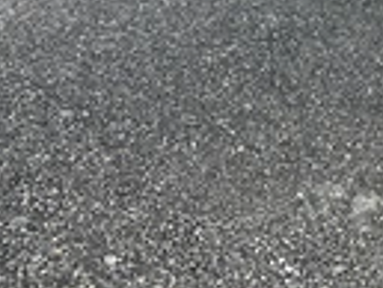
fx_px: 997
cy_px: -148
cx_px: 442
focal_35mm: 90
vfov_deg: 15.2
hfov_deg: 20.5
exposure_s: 1/403
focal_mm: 3
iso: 25
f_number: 1.8
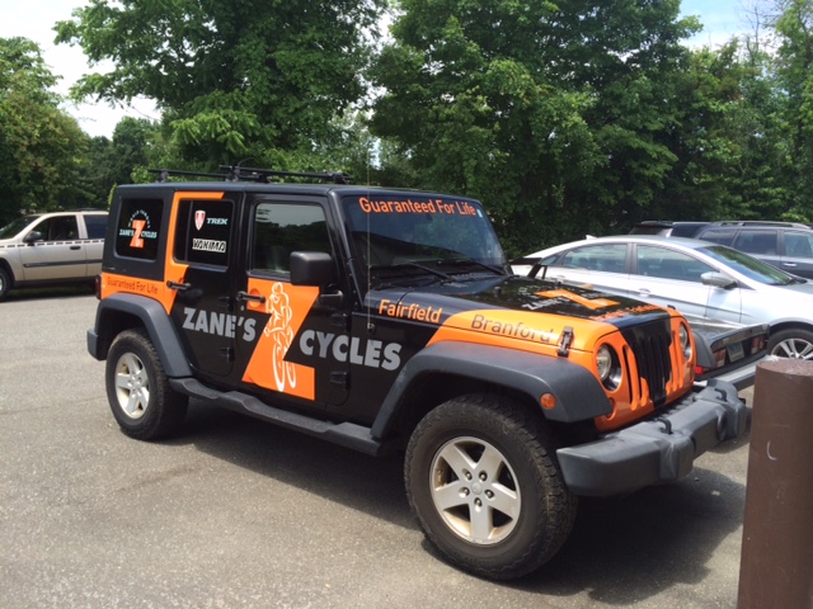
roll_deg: -0.4
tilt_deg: -8.8
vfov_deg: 48.2
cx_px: 406
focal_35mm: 29
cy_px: 304
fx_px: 681
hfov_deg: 61.7
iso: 32
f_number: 2.2
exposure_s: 1/892
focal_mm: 4.15
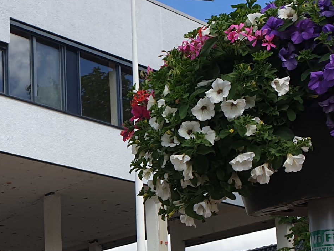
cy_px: 301
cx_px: -64
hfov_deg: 24.8
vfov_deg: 19.5
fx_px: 685
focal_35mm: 71
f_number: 2.4
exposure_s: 1/1280
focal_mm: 4.3
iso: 50
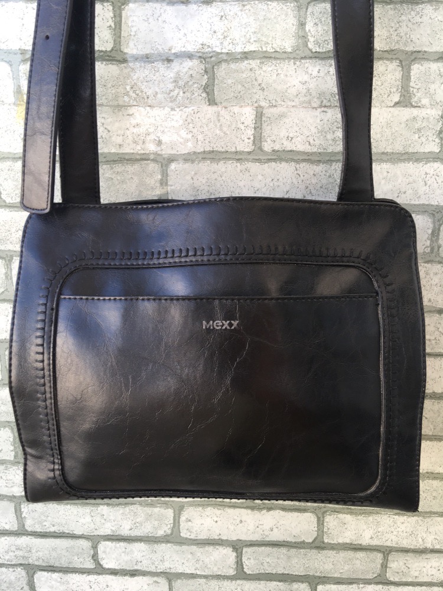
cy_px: 296
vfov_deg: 61.7
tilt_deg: -15.2
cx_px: 222
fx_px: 495
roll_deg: +0.4
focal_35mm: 29
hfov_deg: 48.2
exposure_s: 1/100
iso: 25
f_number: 2.2
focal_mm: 4.15
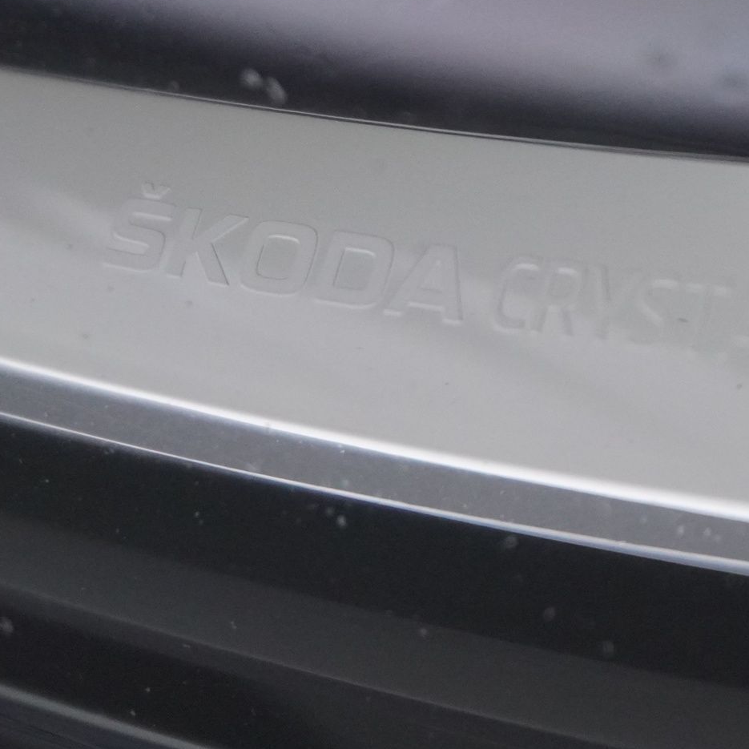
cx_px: 726
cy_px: 284
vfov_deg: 10.9
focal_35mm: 160
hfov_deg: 10.8
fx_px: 3920
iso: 2500
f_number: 5.6
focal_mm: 47
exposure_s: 1/160
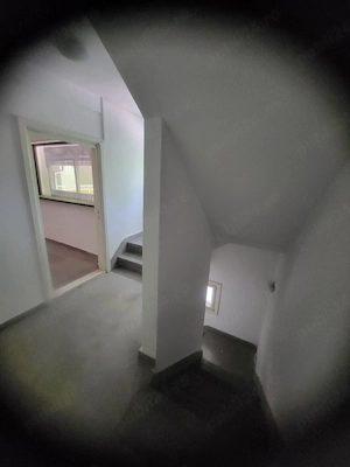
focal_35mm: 13
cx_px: 175
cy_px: 234
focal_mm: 1.74
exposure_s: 1/25.1
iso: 1000
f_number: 2.2
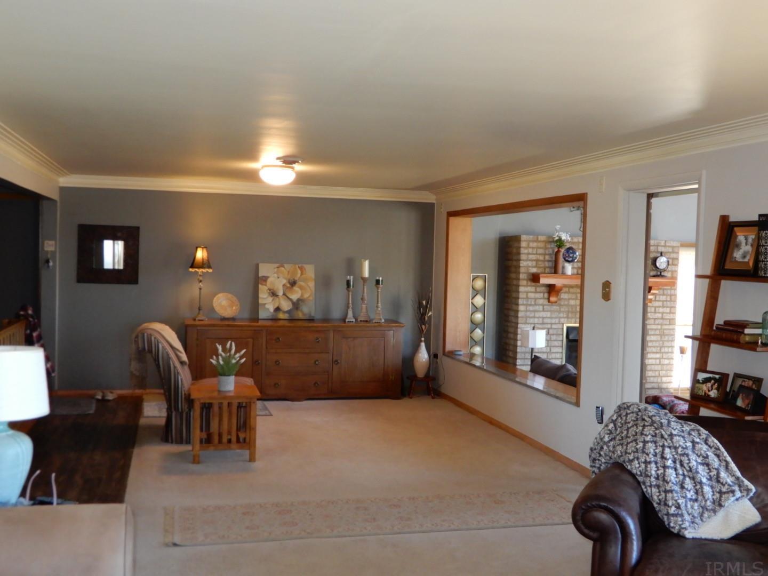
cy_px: 288
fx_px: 843
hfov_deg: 49.0
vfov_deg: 37.7
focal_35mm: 38
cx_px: 384
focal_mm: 6.8
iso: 400
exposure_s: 1/30
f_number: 4
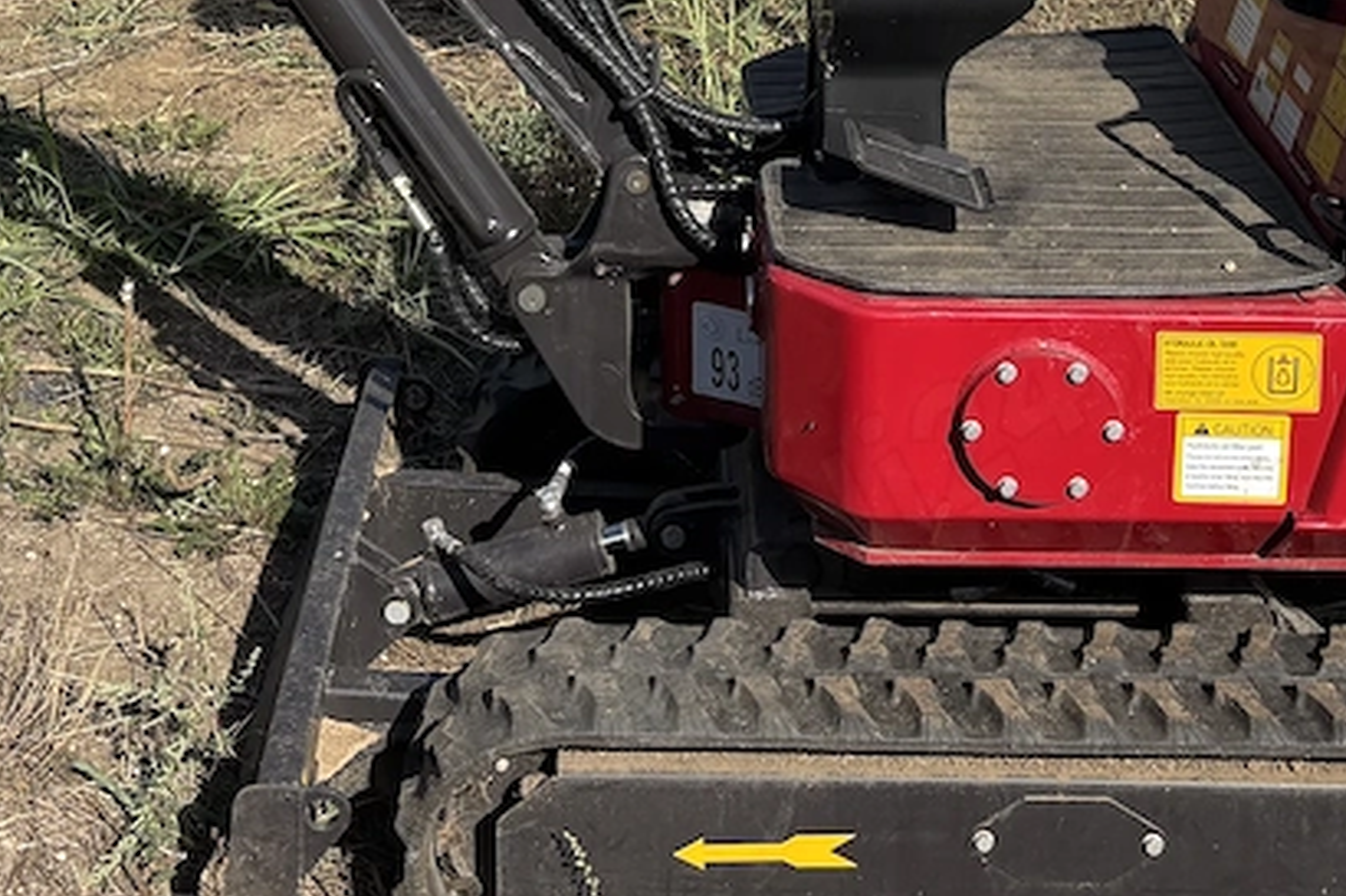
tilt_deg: -10.7
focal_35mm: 66
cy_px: -295
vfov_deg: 19.0
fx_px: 2467
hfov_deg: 30.4
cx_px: 532
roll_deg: -0.8
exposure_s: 1/3413
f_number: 1.6
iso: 50
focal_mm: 5.96
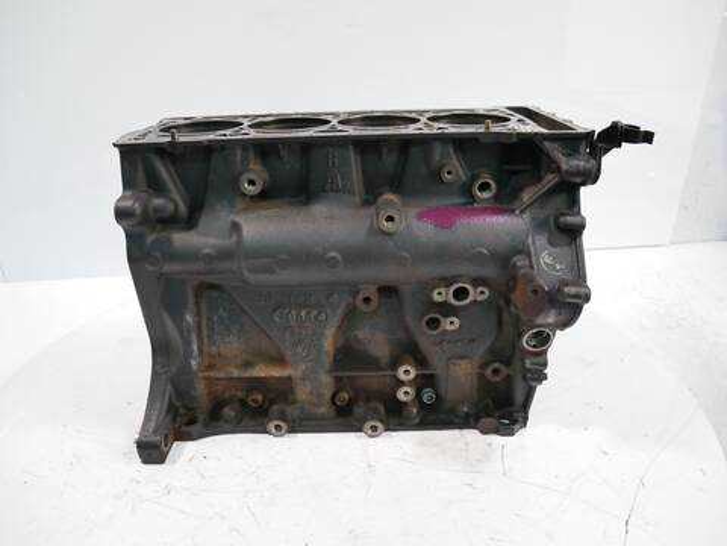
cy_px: 273
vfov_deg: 56.8
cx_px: 364
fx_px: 504
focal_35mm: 24
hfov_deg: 71.6
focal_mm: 12
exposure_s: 1/60
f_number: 3.5
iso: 1000
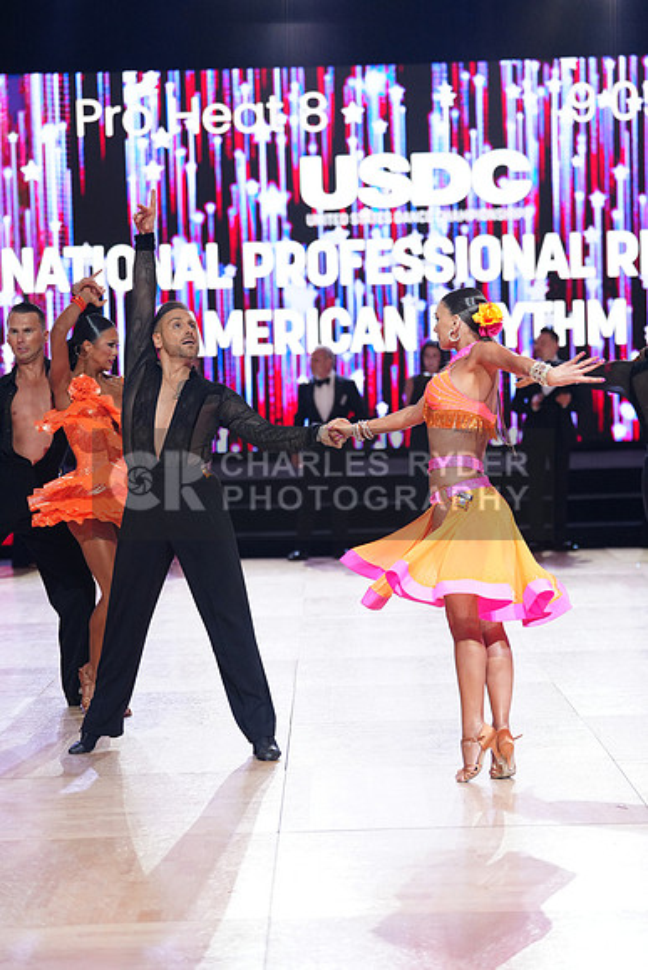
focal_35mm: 86
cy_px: 485
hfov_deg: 15.9
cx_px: 324
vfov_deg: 23.6
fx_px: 2320
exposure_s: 1/500
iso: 2000
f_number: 2.8
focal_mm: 86
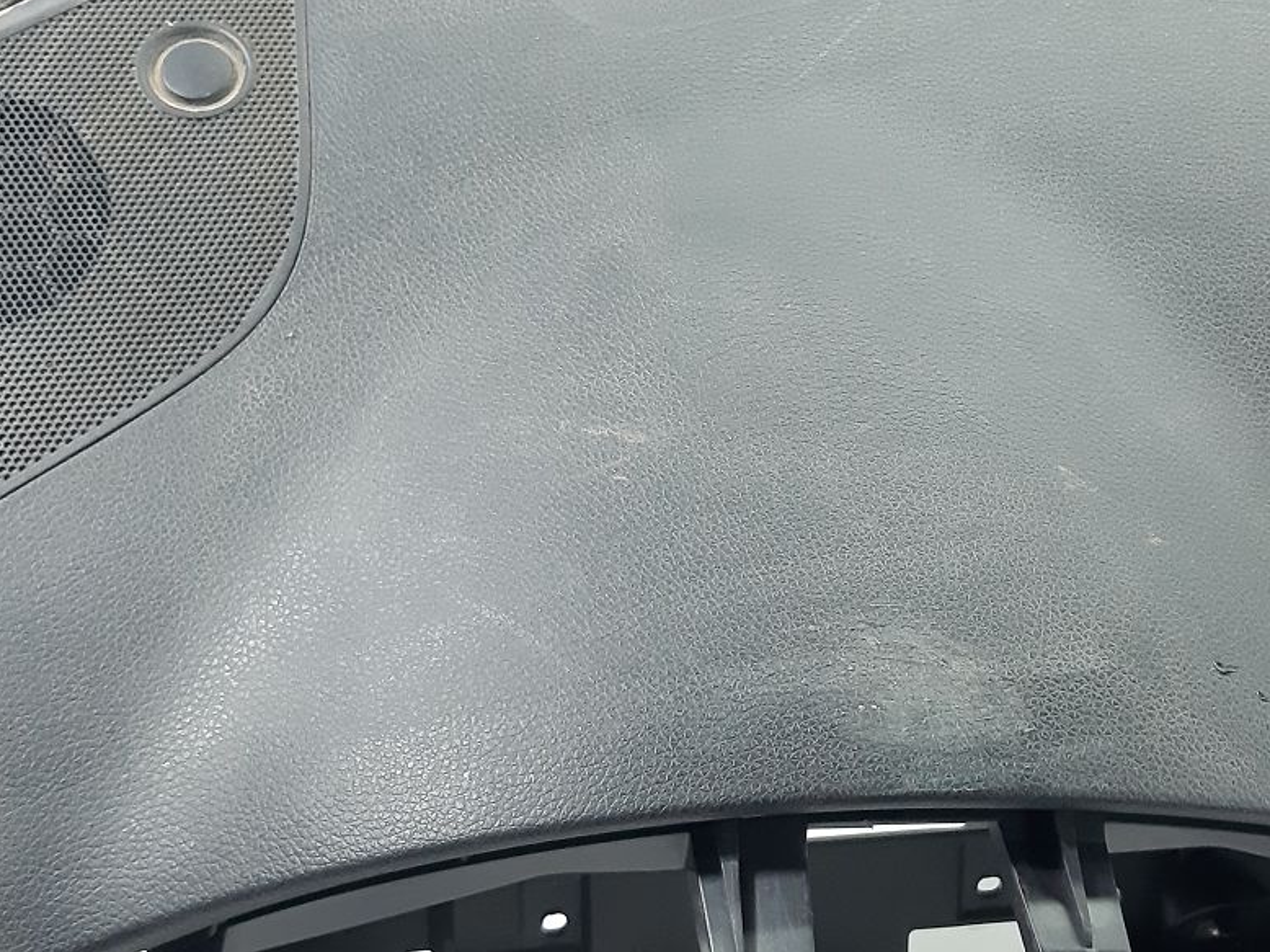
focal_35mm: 59
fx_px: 2164
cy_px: 477
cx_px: 750
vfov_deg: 24.8
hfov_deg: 32.6
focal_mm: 3.93
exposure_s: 1/50
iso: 160
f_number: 1.7
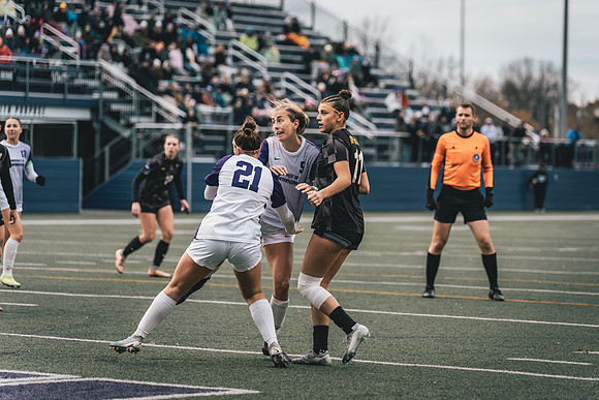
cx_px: 355
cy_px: 187
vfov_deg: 9.4
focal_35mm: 146
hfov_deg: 14.1
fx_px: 2425
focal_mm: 123
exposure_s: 1/1250
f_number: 2.8
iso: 400
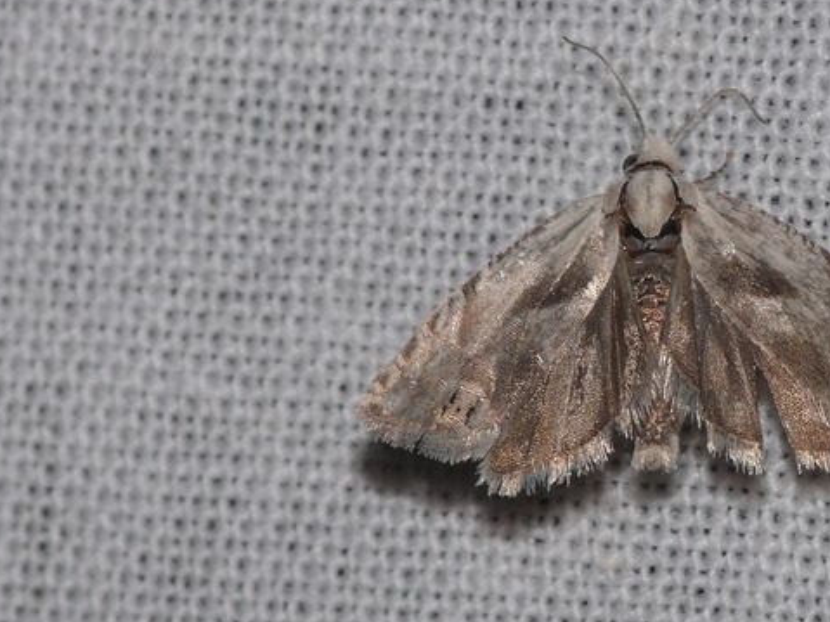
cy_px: 281
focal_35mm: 376
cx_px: 689
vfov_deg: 4.0
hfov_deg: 5.3
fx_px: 9013
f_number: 11
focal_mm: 44.6
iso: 100
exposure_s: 1/640
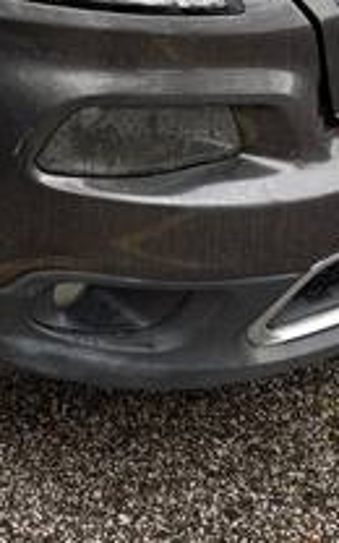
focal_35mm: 85
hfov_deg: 14.9
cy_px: -60
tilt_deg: -18.6
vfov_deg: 22.9
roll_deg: +2.9
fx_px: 1256
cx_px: -68
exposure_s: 1/122
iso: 40
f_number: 1.6
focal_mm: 5.96
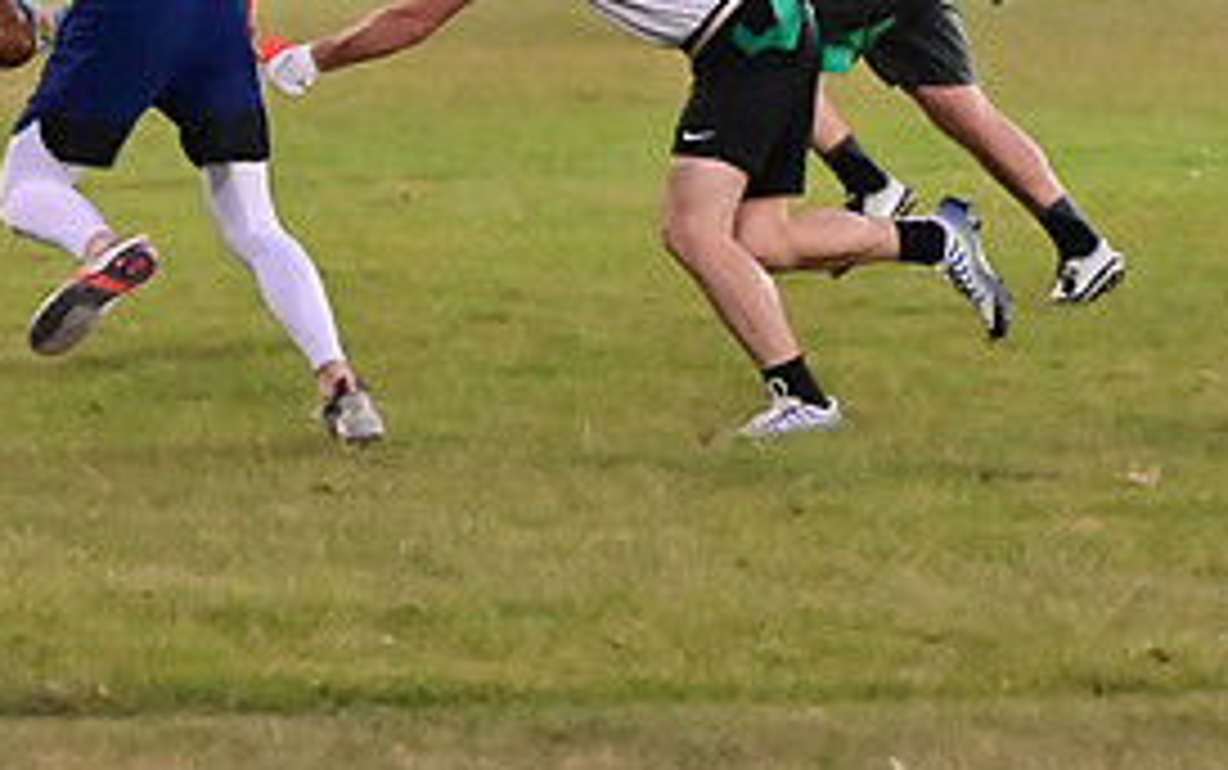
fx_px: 11386
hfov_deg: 6.2
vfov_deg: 3.9
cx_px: 328
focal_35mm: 340
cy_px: 259
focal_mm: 105
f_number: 4
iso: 6400
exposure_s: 1/500
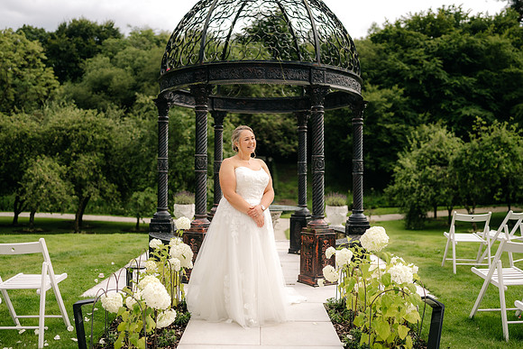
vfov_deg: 36.7
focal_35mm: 36
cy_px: 174
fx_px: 526
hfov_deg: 52.8
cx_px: 262
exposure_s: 1/4000
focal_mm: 35
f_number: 1.4
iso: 100
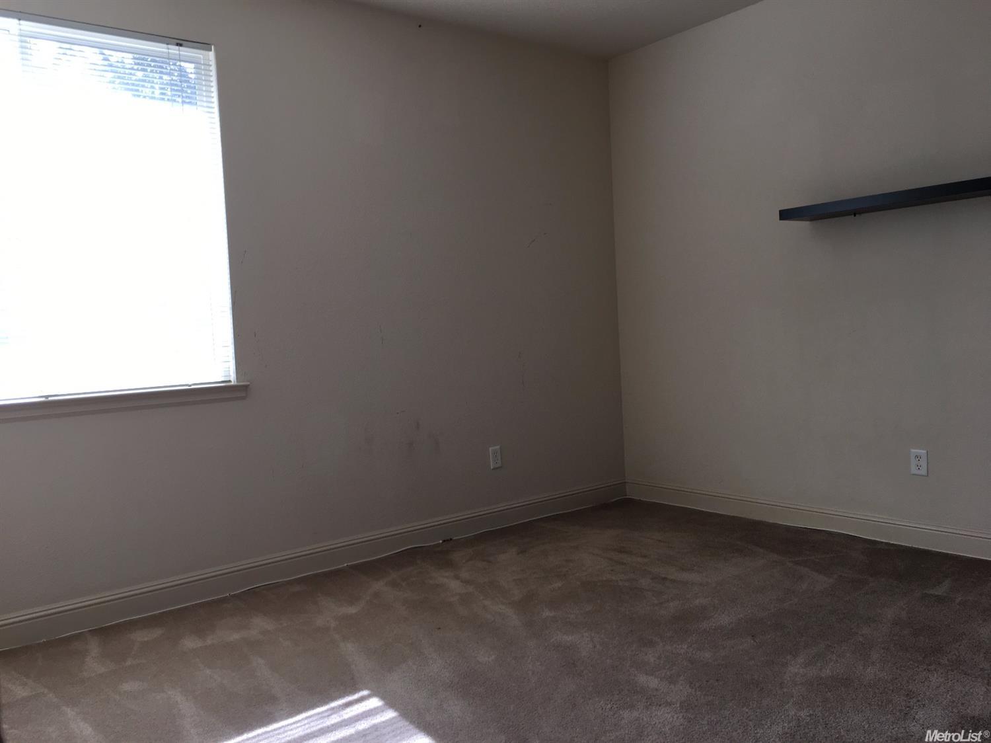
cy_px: 372
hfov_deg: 61.7
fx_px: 830
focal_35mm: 29
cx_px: 496
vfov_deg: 48.2
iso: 25
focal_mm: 4.15
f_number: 2.2
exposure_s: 1/60
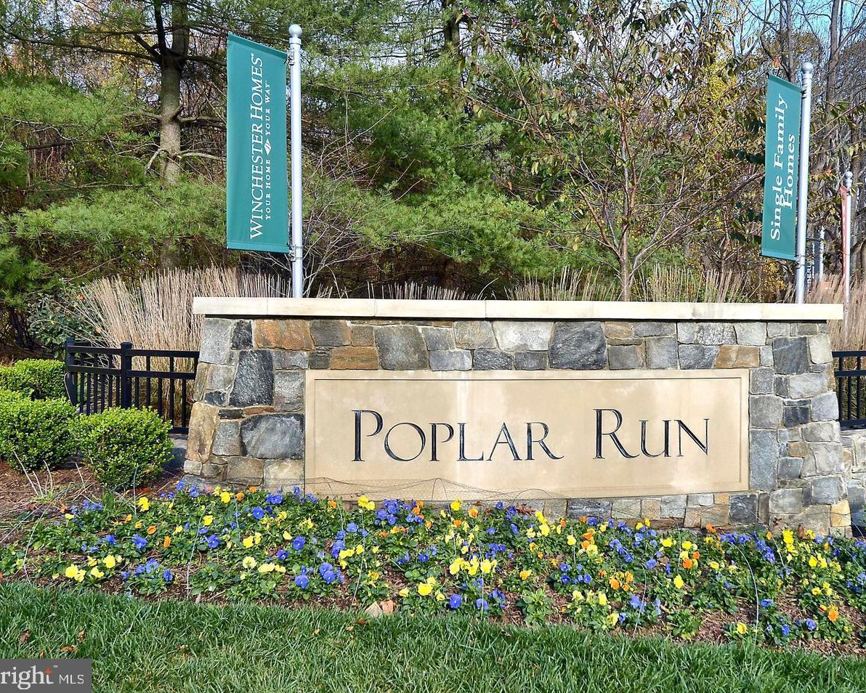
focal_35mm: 34
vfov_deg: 43.4
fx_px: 872
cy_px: 348
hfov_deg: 52.6
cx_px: 501
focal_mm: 20
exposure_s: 1/640
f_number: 8
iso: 400
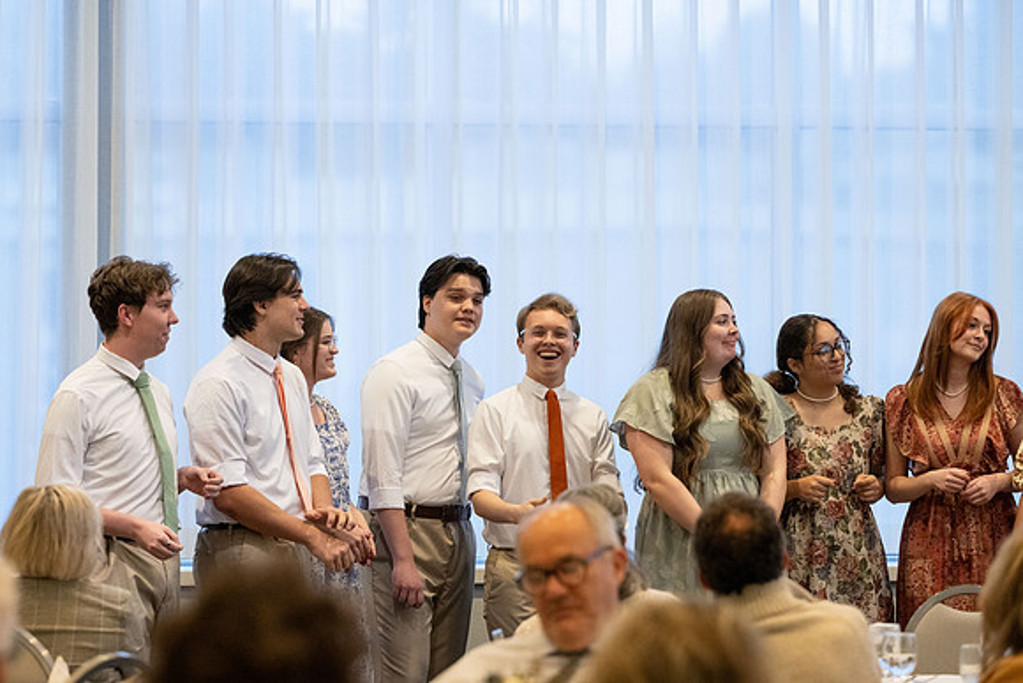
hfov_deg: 13.0
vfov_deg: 8.7
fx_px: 4477
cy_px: 301
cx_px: 440
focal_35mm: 158
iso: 3200
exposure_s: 1/320
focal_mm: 135
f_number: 4
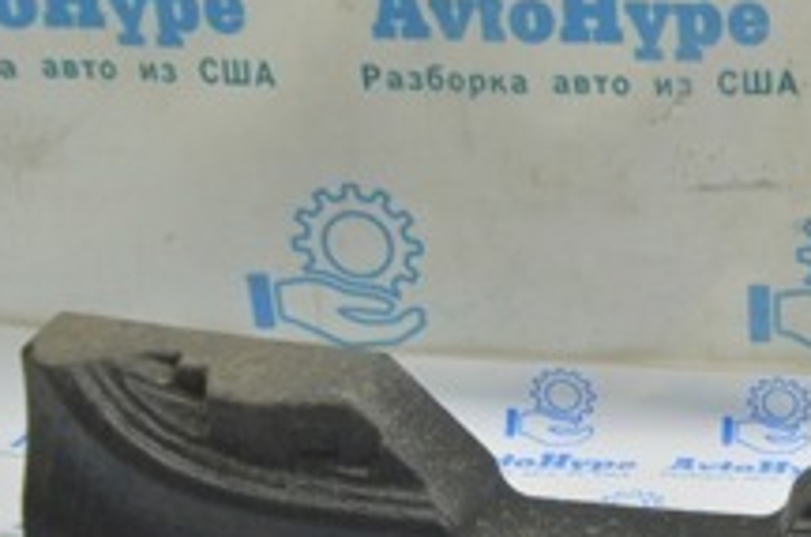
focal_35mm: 89
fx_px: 2001
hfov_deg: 20.6
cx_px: 1093
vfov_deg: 15.3
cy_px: 302
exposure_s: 1/20
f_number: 5.6
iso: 400
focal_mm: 20
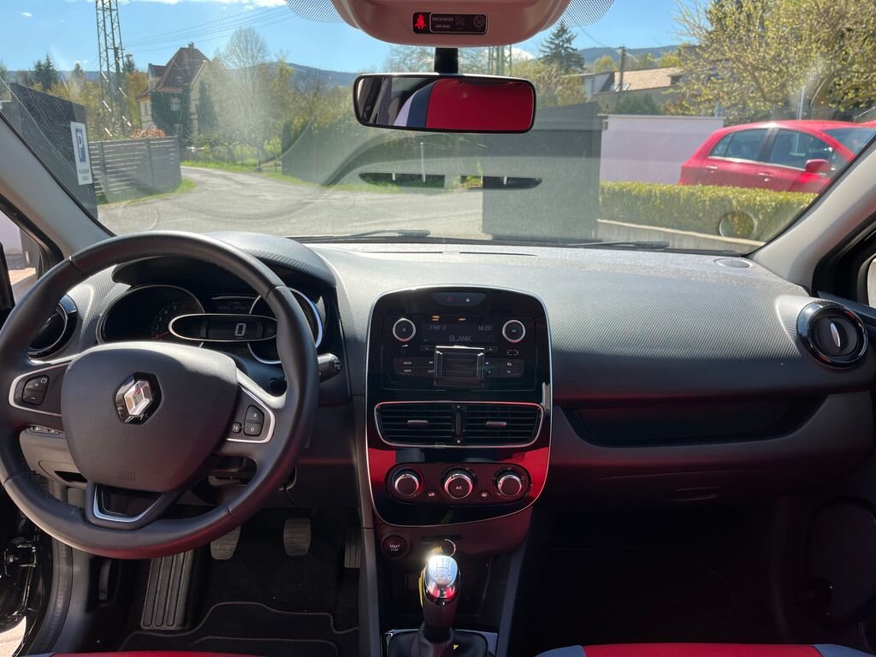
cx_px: 438
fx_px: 658
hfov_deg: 67.3
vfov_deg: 53.1
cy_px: 328
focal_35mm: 26
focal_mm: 5.1
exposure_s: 1/799
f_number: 1.6
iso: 50
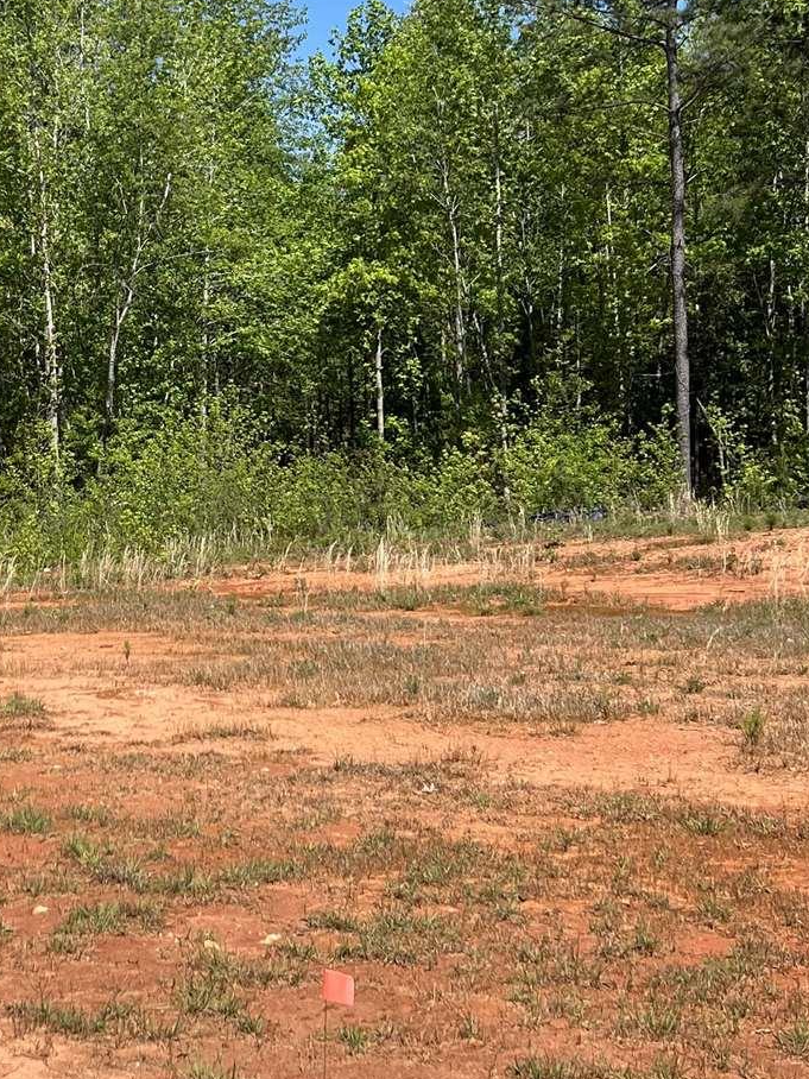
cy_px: 438
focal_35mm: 66
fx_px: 2057
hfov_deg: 21.7
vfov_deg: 29.3
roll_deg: +1.8
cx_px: 61
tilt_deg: -0.2
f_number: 1.5
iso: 50
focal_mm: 5.7
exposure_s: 1/3831
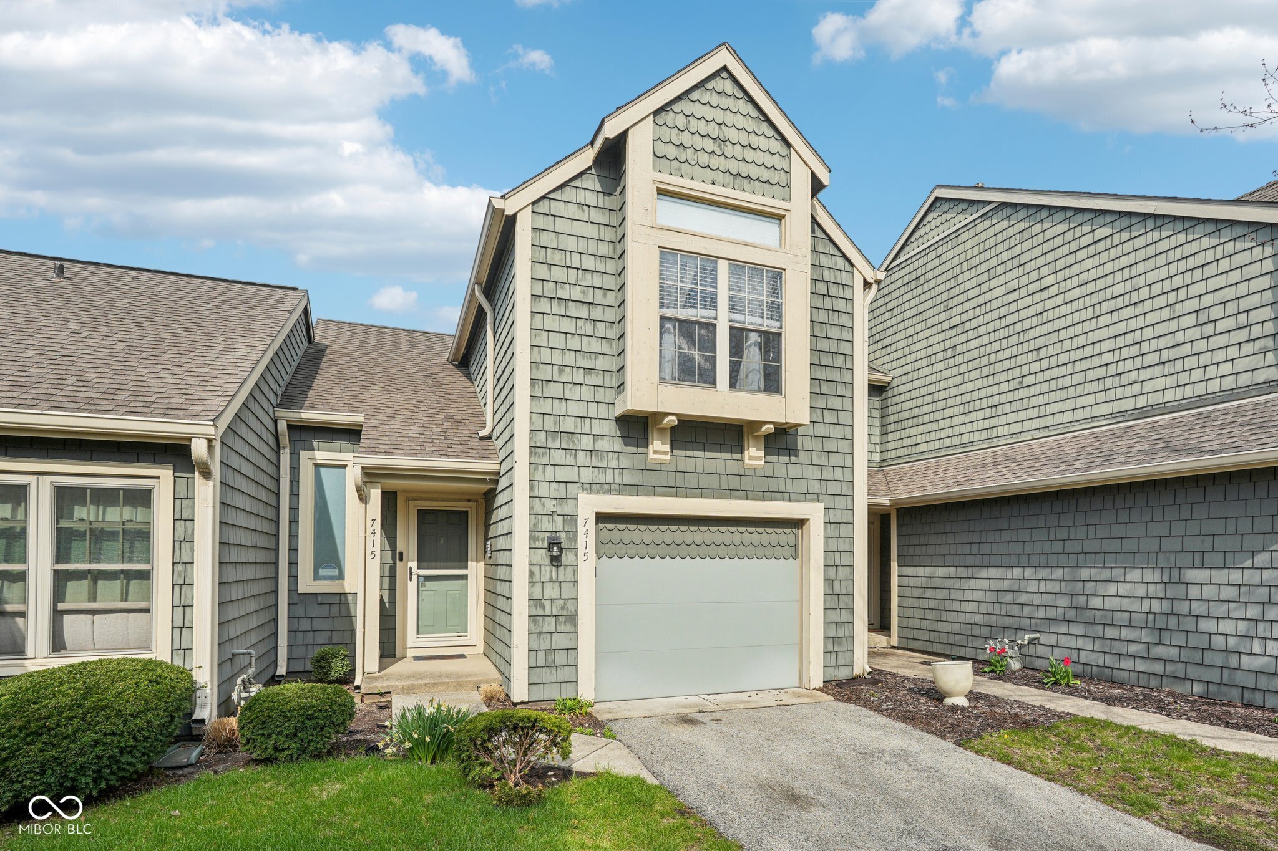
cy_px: 426
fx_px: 621
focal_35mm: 18
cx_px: 639
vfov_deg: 68.9
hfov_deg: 91.6
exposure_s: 1/320
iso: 100
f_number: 8
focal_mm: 17.5
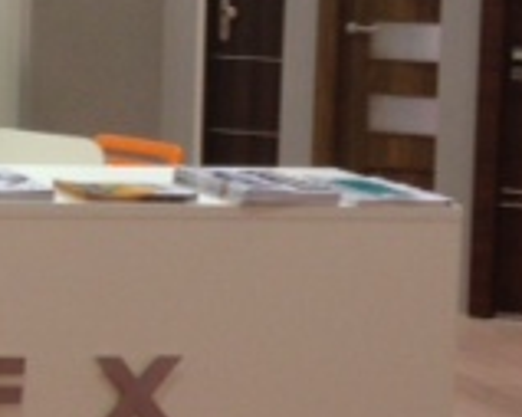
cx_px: -295
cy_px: -16
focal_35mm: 130
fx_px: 2007
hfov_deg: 13.8
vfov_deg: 11.7
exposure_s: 1/20
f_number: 2.4
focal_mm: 4.12
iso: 80
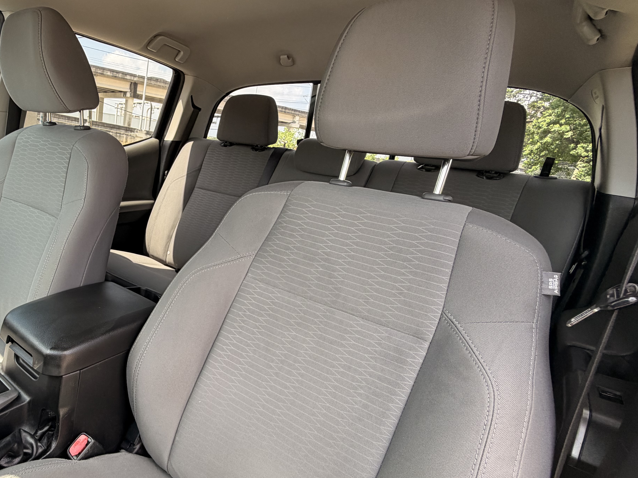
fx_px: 405
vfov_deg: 61.0
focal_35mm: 22
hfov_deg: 70.3
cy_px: 257
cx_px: 146
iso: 40
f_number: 2.2
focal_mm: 2.22
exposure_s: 1/129
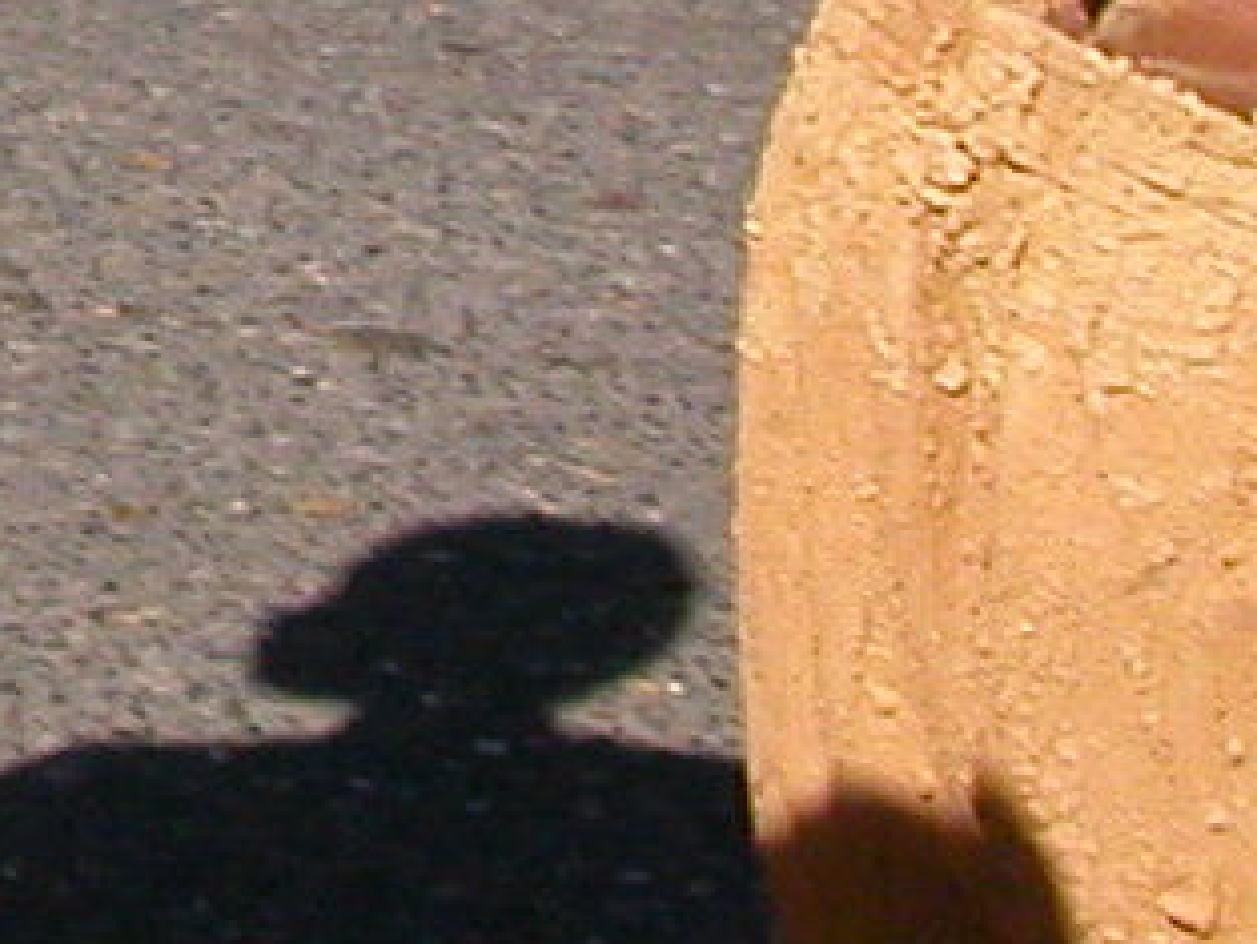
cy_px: -494
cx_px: -1333
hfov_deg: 9.7
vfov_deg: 7.7
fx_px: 6866
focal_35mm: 189
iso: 100
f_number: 4.5
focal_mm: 5.6
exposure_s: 1/730
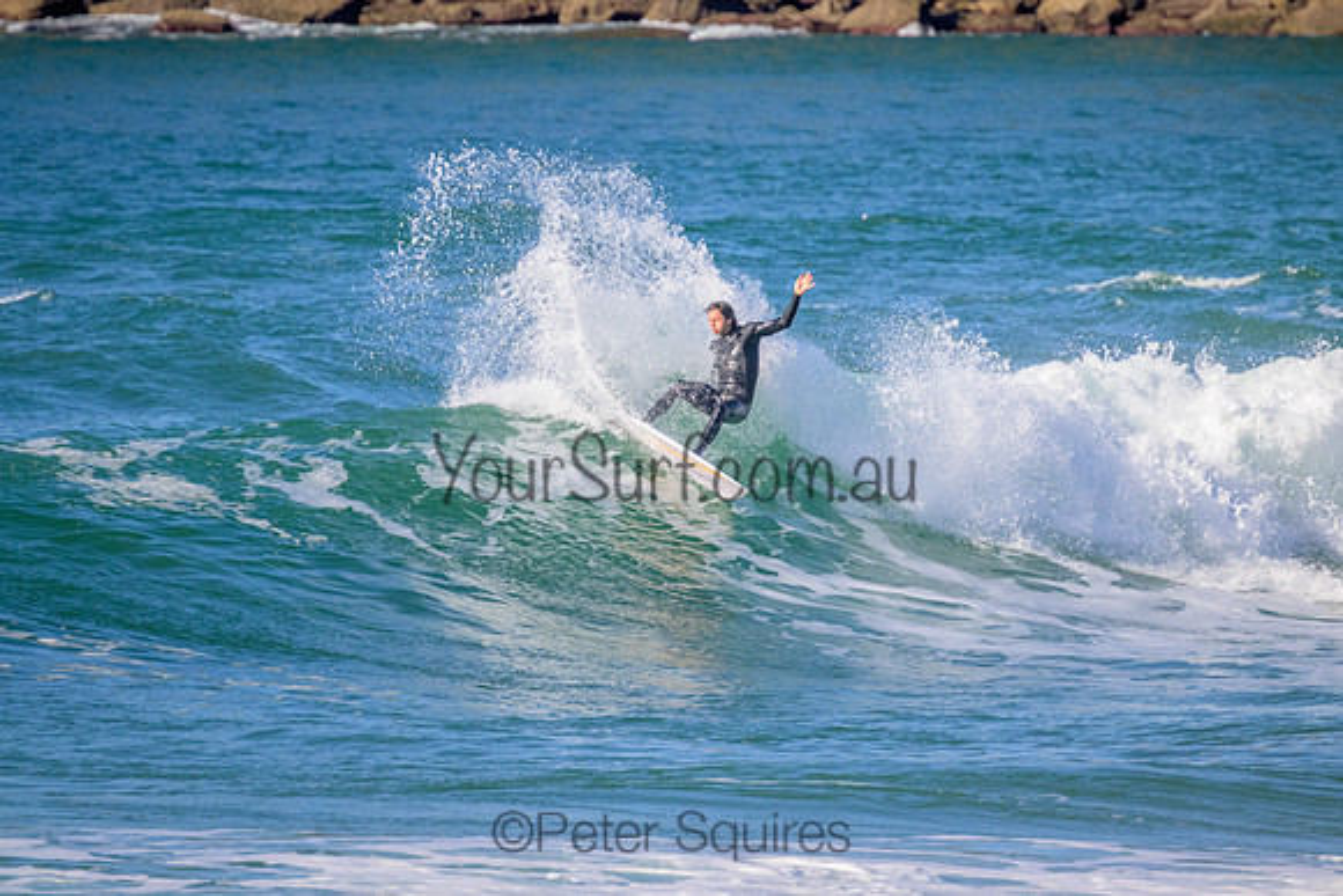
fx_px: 29850
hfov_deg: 2.6
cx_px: 672
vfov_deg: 1.7
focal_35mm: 800
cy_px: 448
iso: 1800
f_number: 11
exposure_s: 1/2000
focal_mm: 800
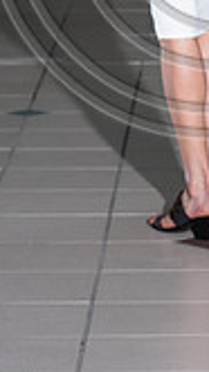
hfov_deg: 3.8
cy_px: -87
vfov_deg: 6.7
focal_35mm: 318
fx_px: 3143
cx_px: 213
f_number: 6.3
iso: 1250
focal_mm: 112
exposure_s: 1/160
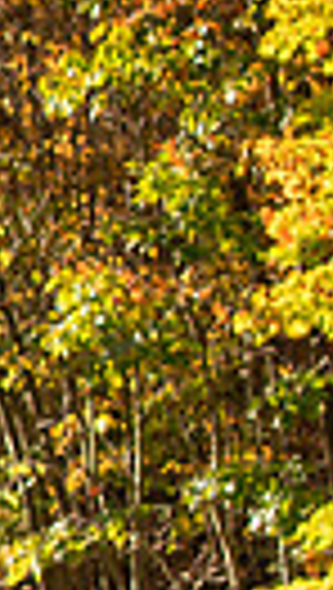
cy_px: 386
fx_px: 3536
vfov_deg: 9.5
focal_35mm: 226
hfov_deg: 5.0
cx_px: -771
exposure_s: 1/1250
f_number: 2.8
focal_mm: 32
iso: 250
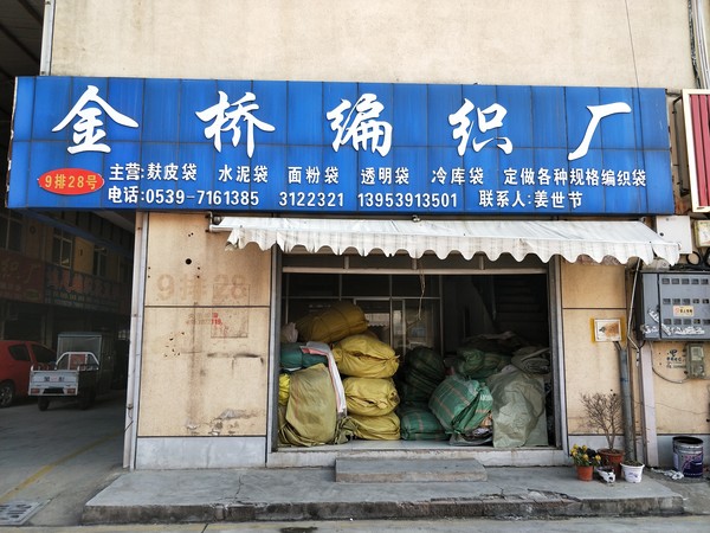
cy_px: 266
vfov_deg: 54.9
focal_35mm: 25
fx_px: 513
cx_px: 355
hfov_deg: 69.4
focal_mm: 4.27
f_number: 1.7
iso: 33
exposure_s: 1/319
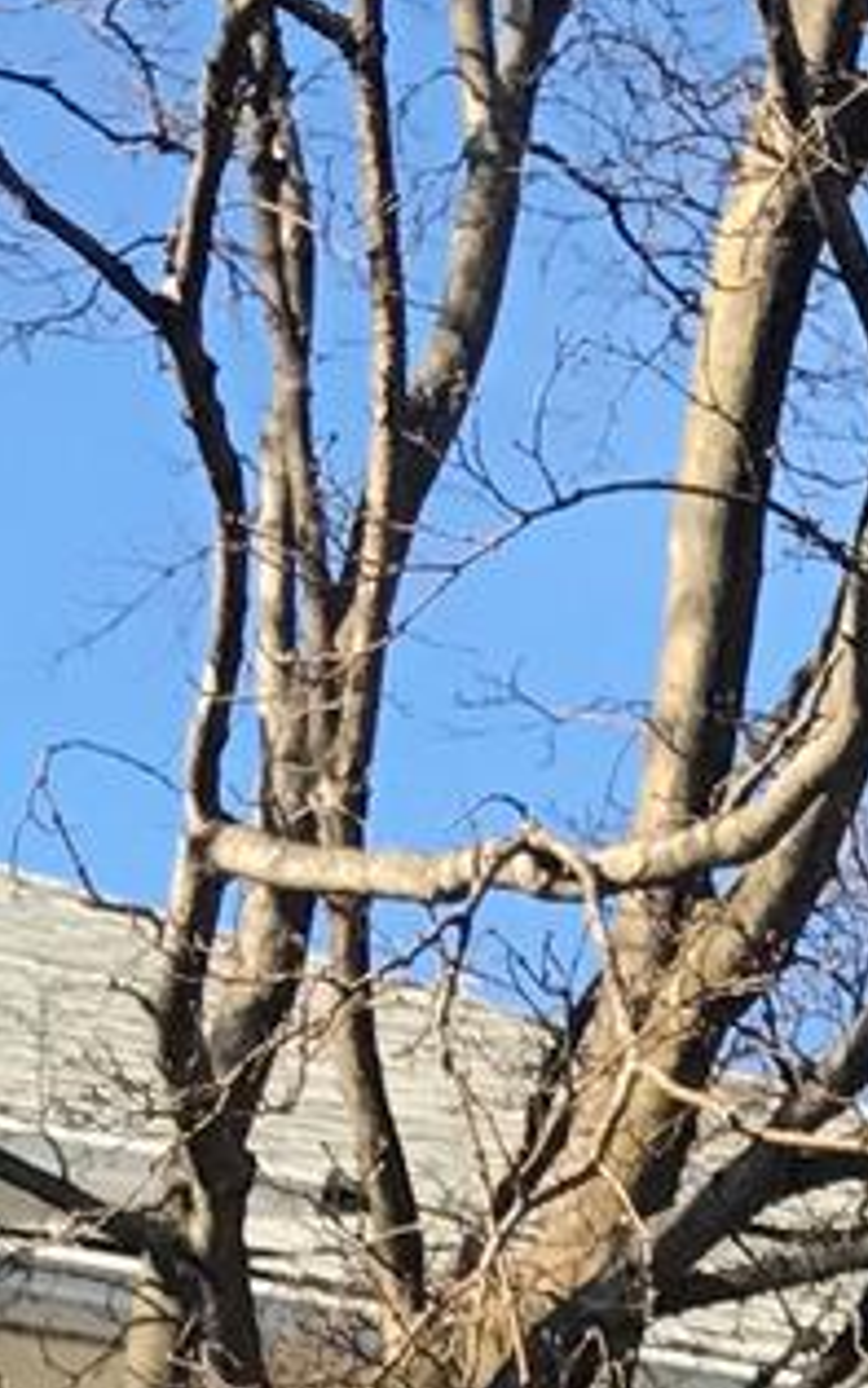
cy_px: 3256
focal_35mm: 193
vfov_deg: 9.7
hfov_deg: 6.6
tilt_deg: +8.1
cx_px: 1824
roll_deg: +0.4
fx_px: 7302
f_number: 1.8
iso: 20
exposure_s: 1/939
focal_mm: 3.99
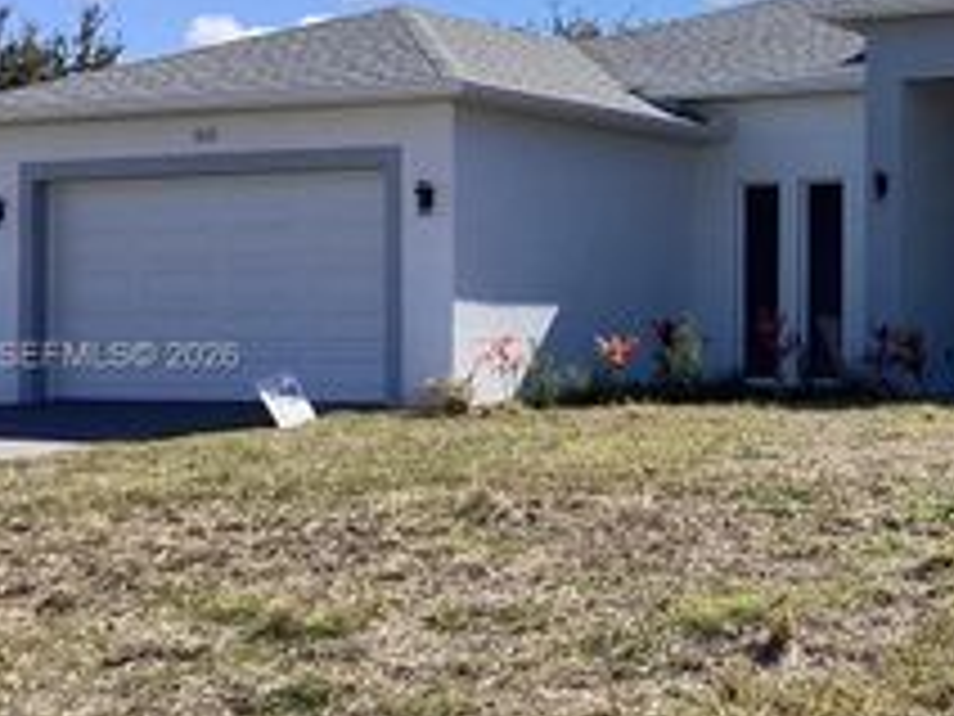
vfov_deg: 20.2
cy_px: 358
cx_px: 927
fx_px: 2012
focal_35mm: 73
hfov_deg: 25.5
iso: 25
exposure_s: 1/1597
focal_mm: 3.3
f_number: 2.4
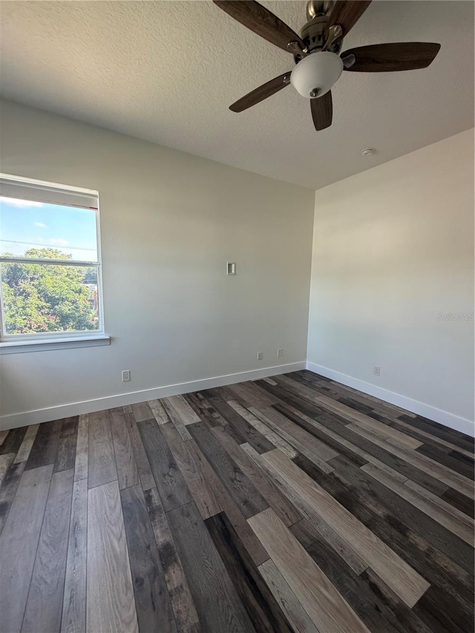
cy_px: 316
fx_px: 256
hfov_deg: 85.7
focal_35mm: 14
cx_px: 238
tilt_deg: -6.7
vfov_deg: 102.1
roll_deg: -1.6
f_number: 2.2
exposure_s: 1/121
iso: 250
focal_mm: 2.22
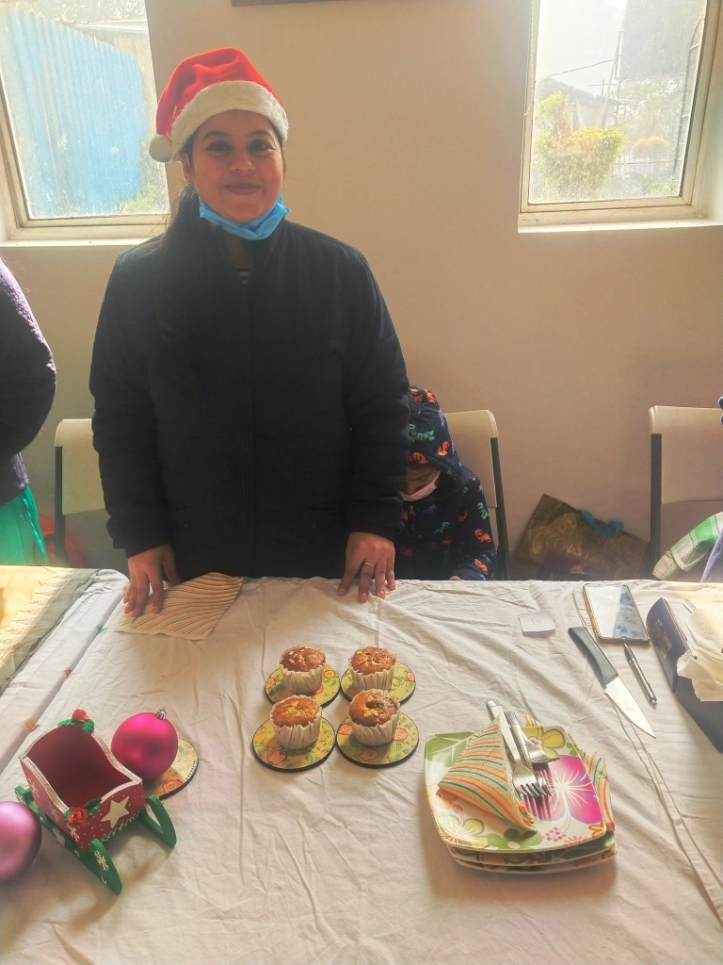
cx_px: 362
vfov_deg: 60.0
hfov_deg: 46.8
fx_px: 835
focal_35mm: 30
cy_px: 482
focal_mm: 3.95
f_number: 1.8
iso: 114
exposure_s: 1/226
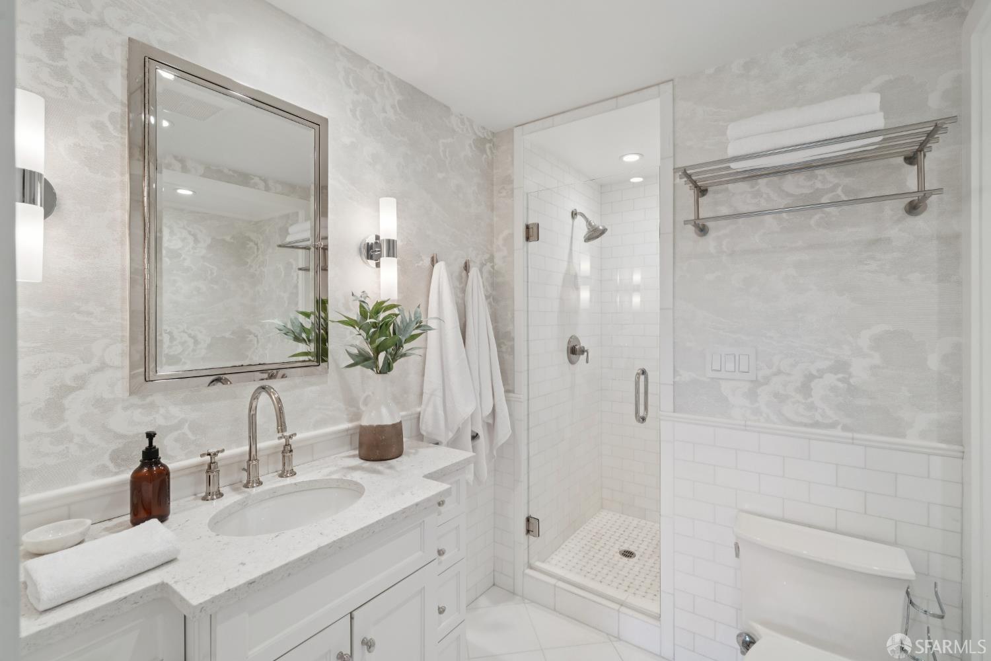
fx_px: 440
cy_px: 330
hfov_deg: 96.7
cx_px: 496
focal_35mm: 16
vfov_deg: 73.7
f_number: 8
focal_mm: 16
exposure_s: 1/50
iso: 640
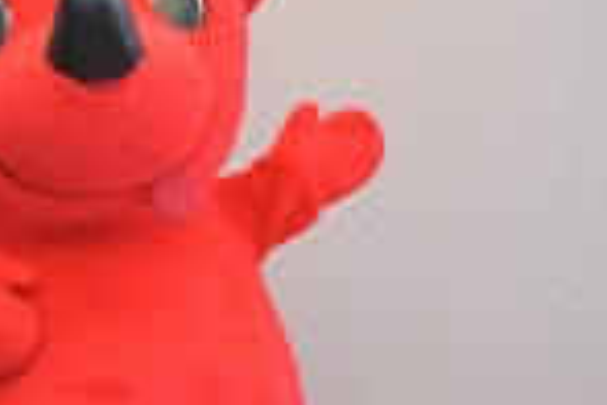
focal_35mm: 114
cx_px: -310
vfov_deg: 12.0
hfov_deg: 16.3
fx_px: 1922
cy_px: 178
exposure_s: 1/80
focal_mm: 35
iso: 800
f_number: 4.5
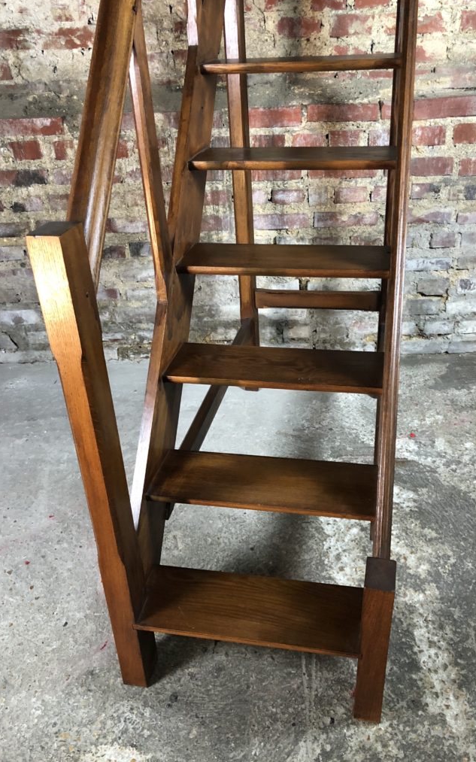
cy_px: 378
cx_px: 262
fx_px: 623
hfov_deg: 41.8
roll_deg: +2.9
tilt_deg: -28.5
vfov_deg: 62.9
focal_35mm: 30
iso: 100
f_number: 1.8
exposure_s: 1/17
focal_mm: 4
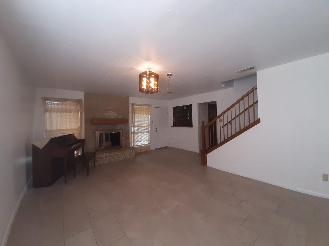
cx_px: 164
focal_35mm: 13
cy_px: 123
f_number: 2.2
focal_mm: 1.42
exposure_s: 1/40
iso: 125
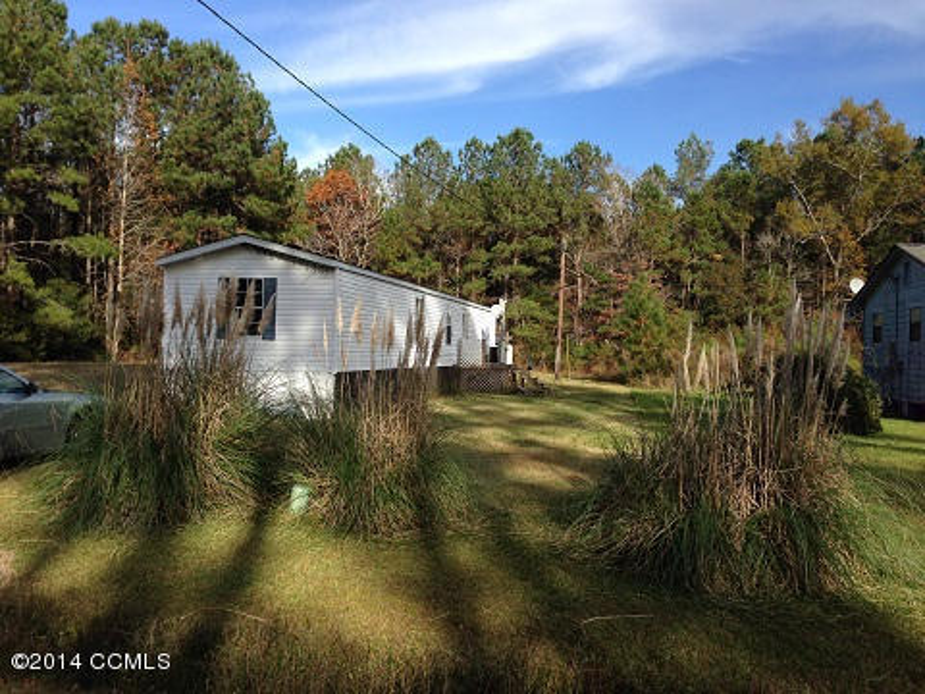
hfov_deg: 55.4
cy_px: 347
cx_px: 462
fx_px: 882
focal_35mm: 33
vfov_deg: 42.9
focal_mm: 4.12
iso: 50
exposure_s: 1/1085
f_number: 2.4
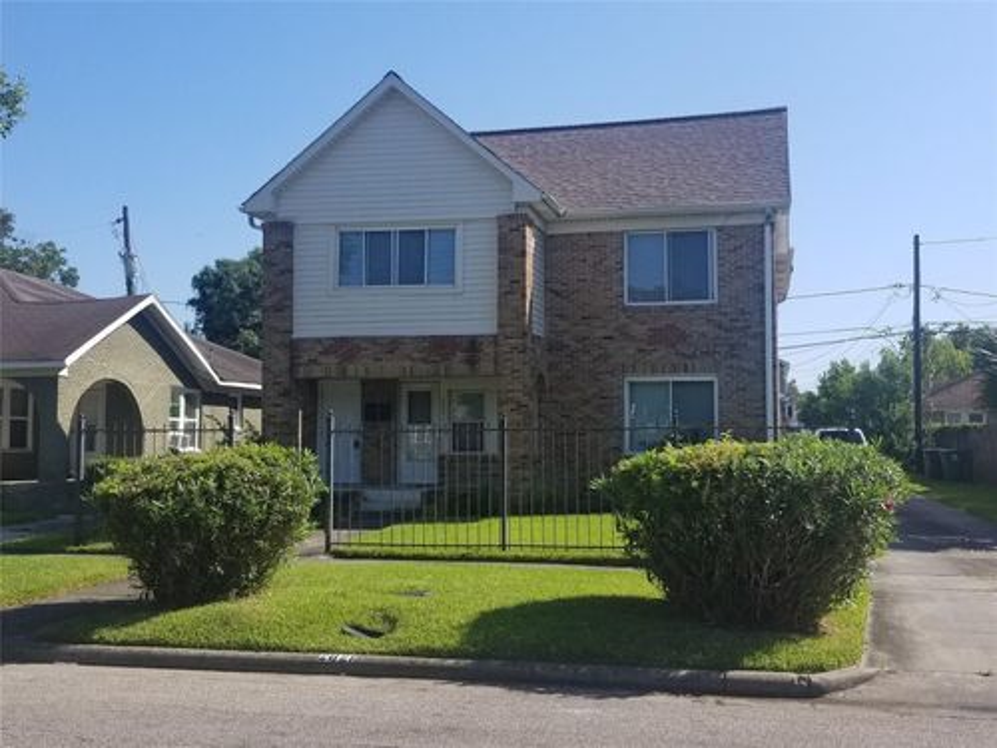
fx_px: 749
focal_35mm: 26
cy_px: 374
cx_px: 498
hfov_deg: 67.3
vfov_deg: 53.1
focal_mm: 4.3
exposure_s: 1/2192
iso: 50
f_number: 1.7
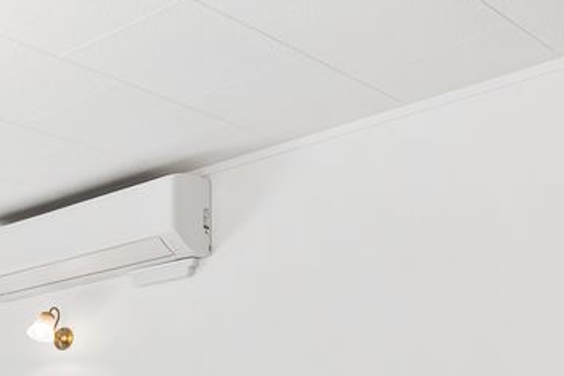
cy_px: 505
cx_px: -272
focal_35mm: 59
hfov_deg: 25.7
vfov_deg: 20.7
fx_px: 924
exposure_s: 1/15
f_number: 7.1
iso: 500
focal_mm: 16
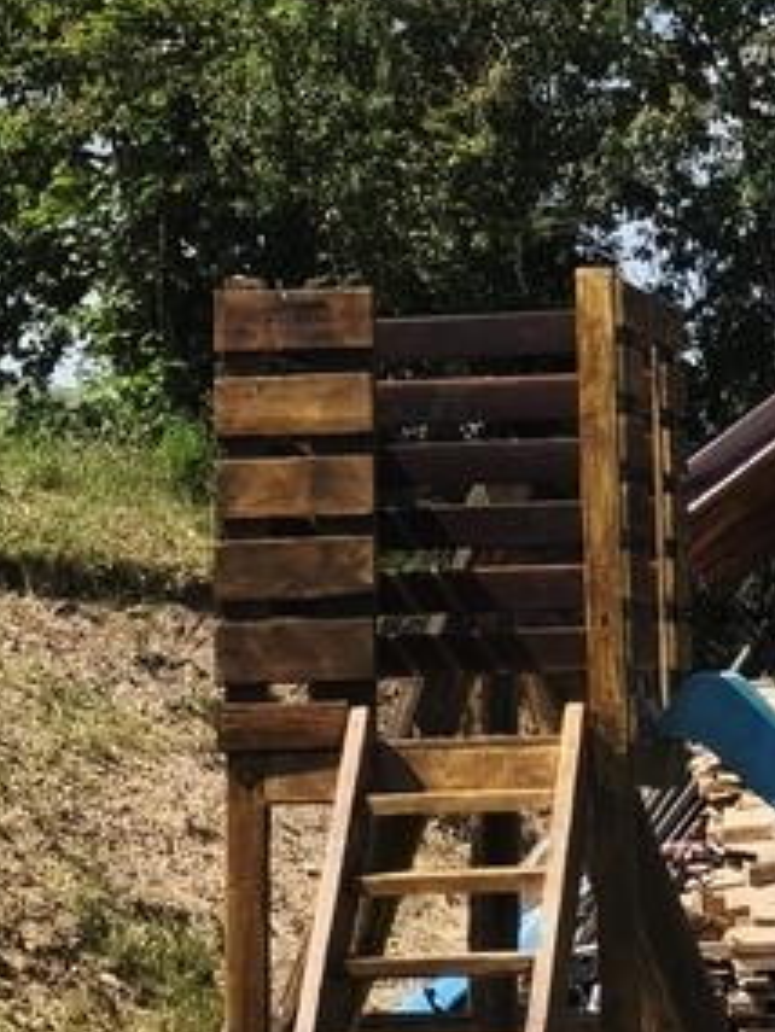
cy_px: -54
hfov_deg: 8.9
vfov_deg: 11.8
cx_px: 895
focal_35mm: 165
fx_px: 4922
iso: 50
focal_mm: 6.14
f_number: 1.65
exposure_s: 1/1164
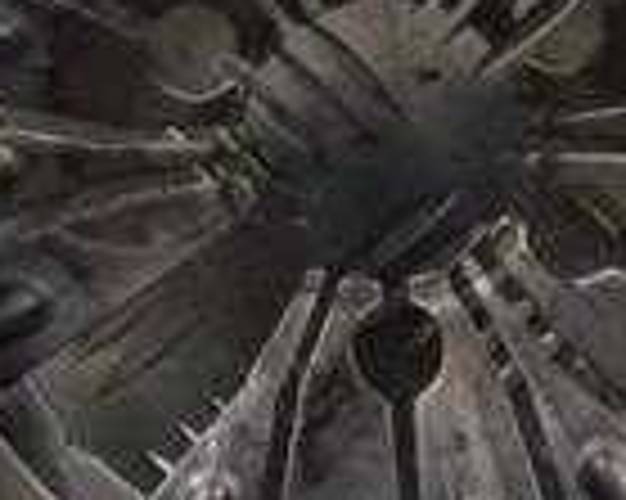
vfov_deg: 4.6
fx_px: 6184
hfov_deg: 5.8
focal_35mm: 334
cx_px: 360
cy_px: 86
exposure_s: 1/250
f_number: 8
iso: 3200
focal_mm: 55
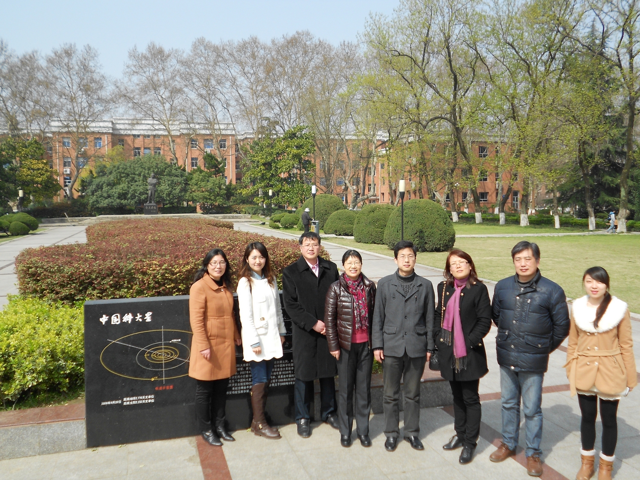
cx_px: 320
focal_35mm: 32
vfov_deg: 44.2
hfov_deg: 56.8
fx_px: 592
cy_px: 240
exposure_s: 1/500
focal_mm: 5.8
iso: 80
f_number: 3.6
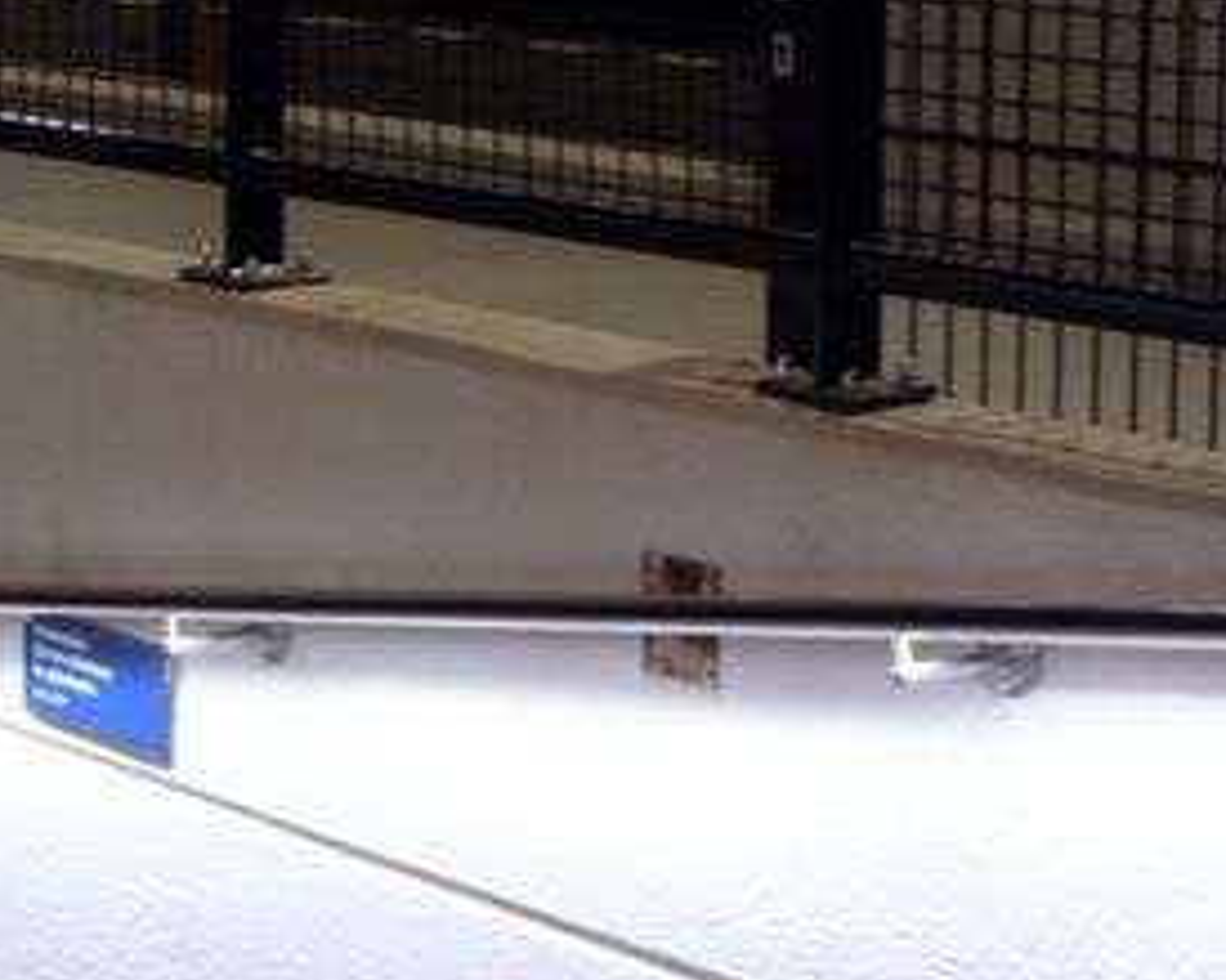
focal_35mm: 117
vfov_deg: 13.0
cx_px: -546
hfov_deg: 15.3
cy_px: -40
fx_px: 4244
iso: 200
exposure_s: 1/6
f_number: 3.6
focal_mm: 6.8
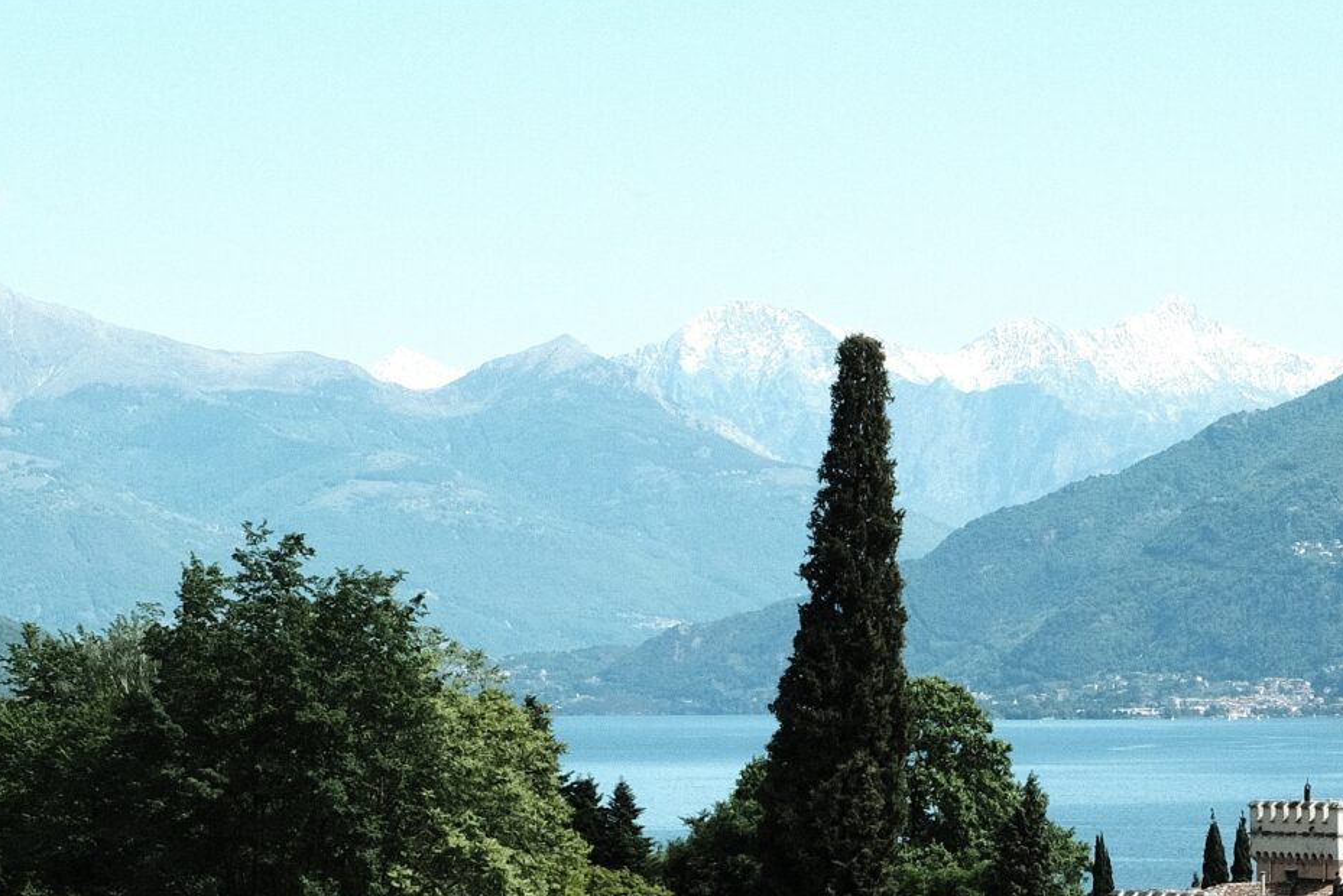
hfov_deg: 14.0
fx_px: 5448
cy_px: 1054
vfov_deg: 9.3
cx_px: 934
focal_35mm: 146
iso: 400
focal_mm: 35
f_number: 11
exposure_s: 1/320
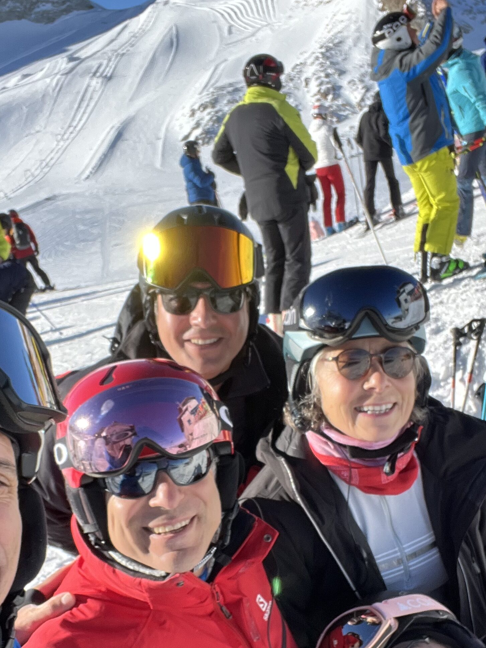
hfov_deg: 30.2
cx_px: 216
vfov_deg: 39.3
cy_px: 416
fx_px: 898
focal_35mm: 48
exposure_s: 1/478
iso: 32
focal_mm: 2.71
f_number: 2.2
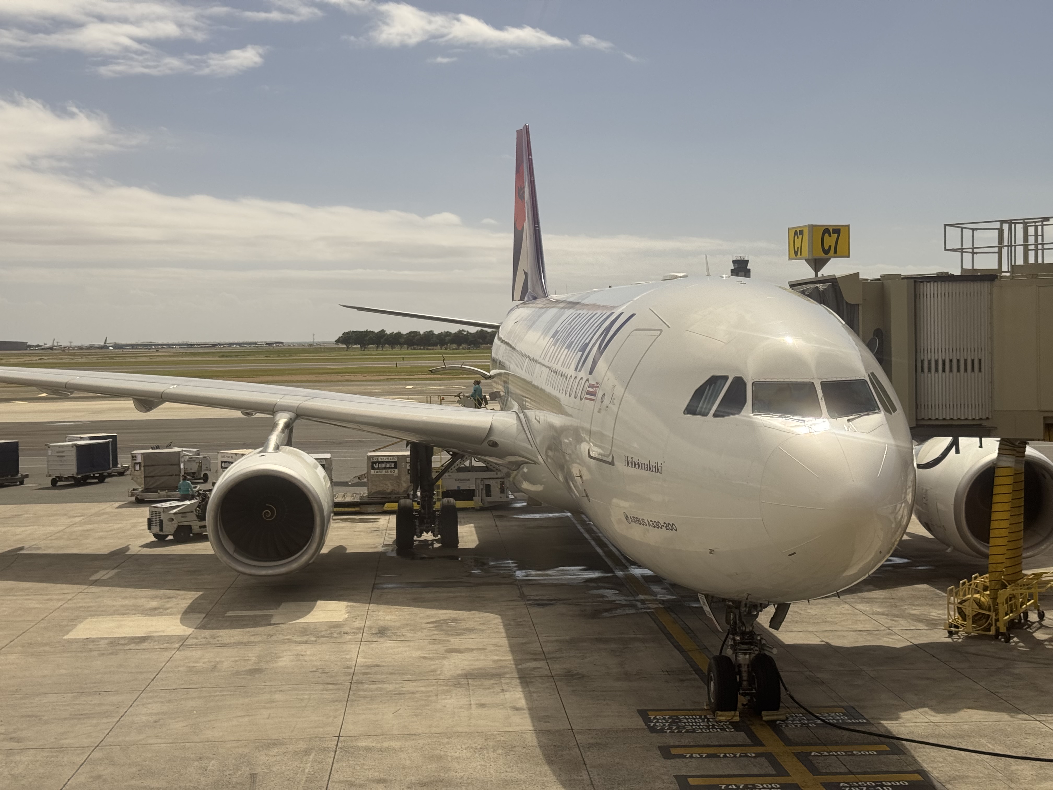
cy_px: 395
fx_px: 1460
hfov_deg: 39.7
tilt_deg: -2.8
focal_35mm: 48
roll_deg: -0.4
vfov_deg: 30.3
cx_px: 526
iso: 64
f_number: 1.78
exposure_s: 1/3257
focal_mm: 6.76
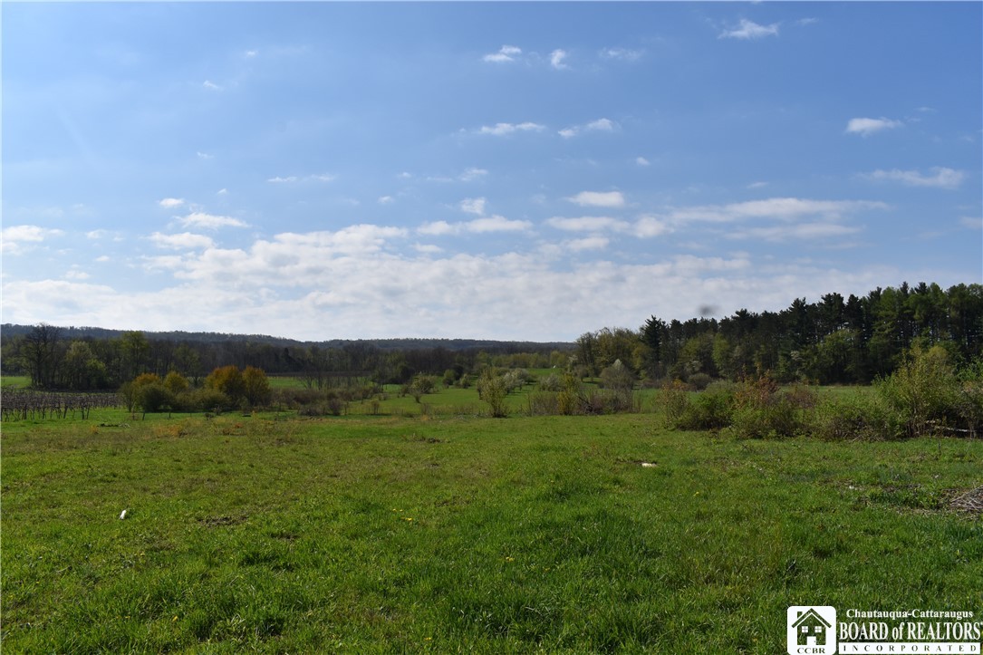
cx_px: 492
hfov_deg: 67.4
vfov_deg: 47.9
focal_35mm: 27
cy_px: 328
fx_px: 737
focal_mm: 18
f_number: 11
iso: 200
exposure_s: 1/500
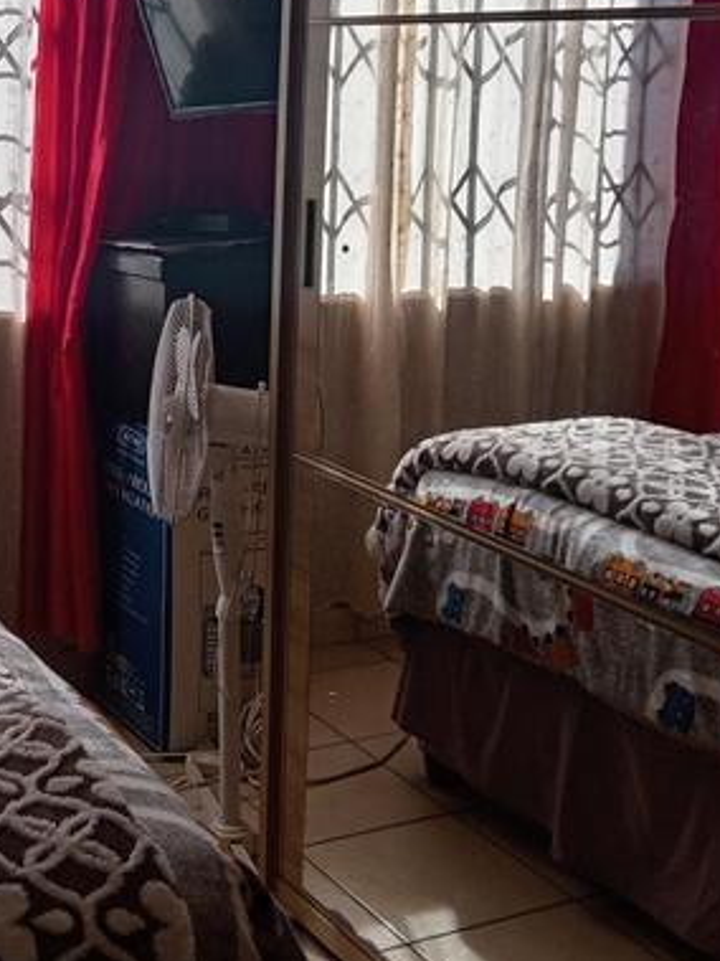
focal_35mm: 57
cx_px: 95
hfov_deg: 25.0
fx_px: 1582
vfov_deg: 32.9
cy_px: 205
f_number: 1.8
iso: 102
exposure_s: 1/119
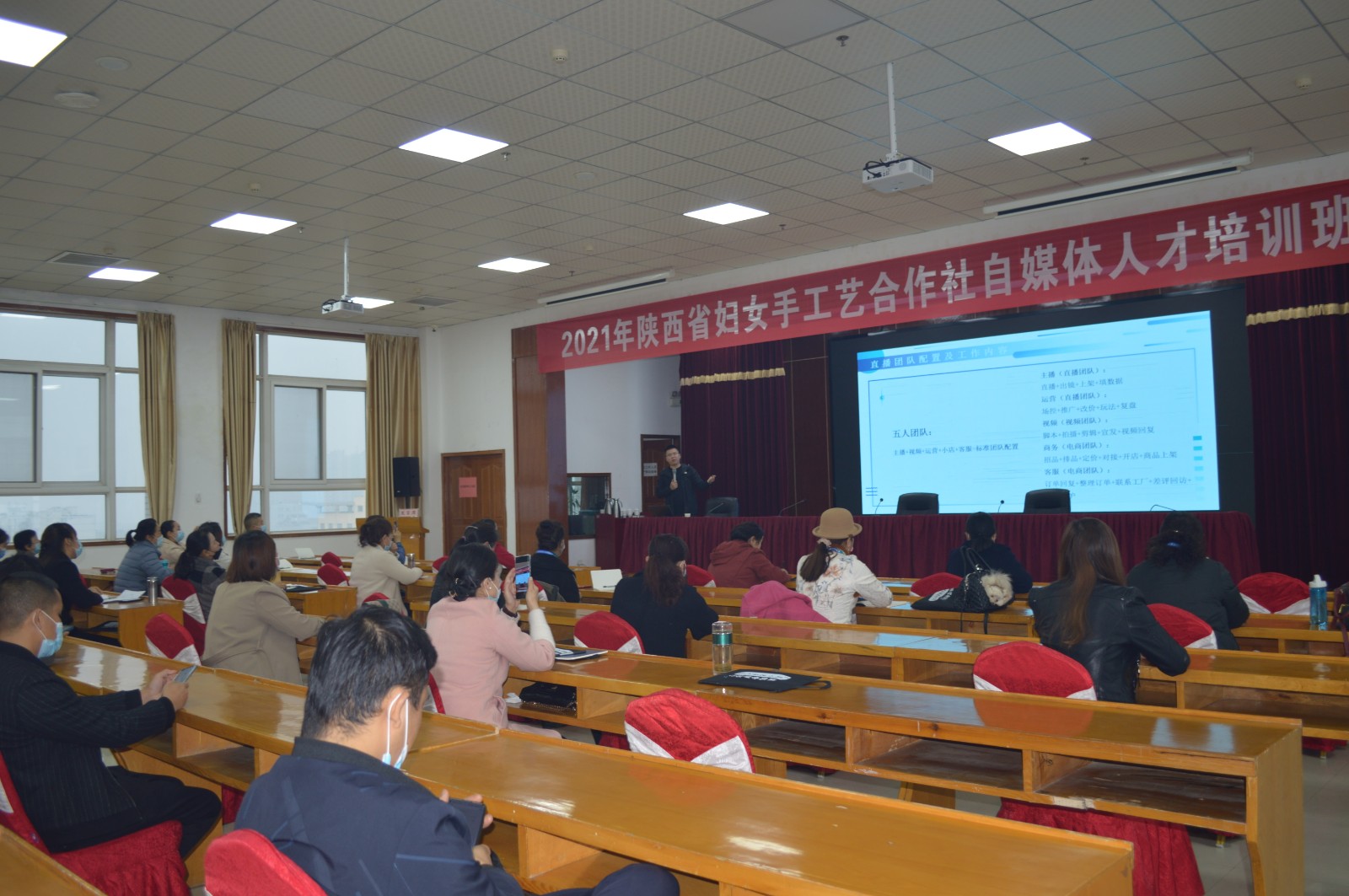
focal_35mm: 30
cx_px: 674
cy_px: 448
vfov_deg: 43.5
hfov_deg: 62.0
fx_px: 1123
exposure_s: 1/30
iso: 110
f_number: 3.8
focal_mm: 20
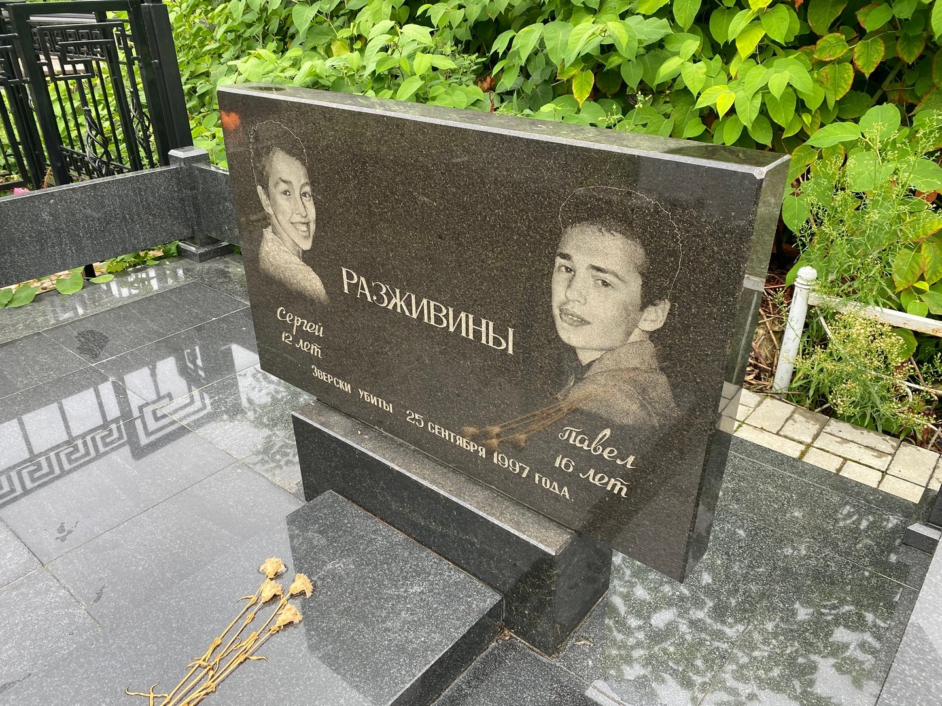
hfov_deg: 67.3
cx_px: 471
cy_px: 353
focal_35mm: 26
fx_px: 708
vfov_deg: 53.1
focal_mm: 4.25
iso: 32
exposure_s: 1/374
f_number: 1.8
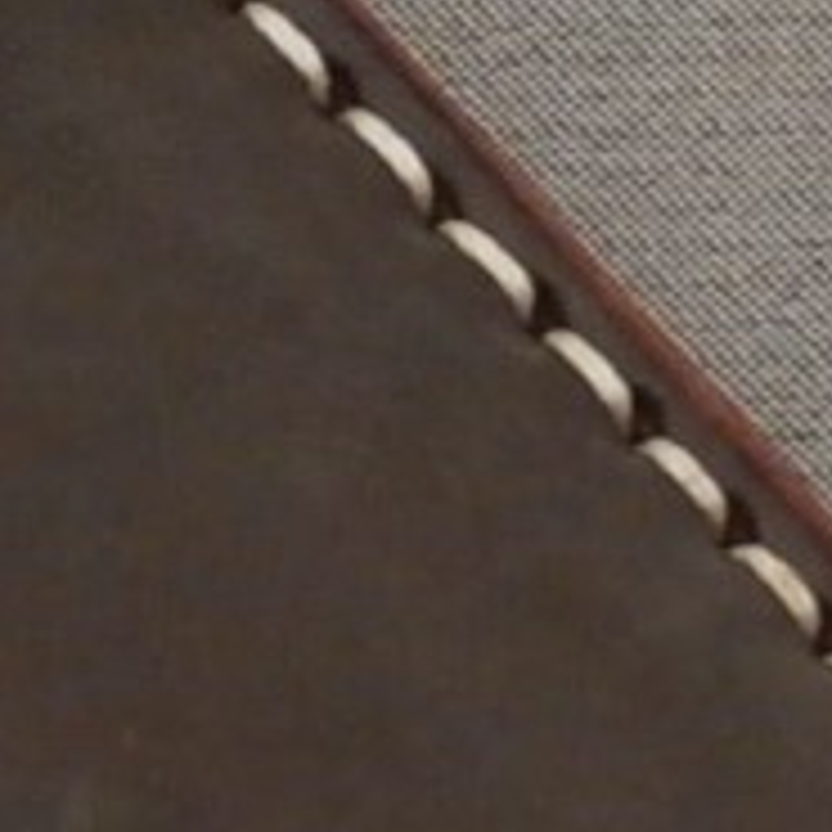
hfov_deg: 5.5
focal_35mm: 310
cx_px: -796
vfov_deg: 5.6
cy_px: 99
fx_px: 8430
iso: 400
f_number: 3.8
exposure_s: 1/20
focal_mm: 8.02
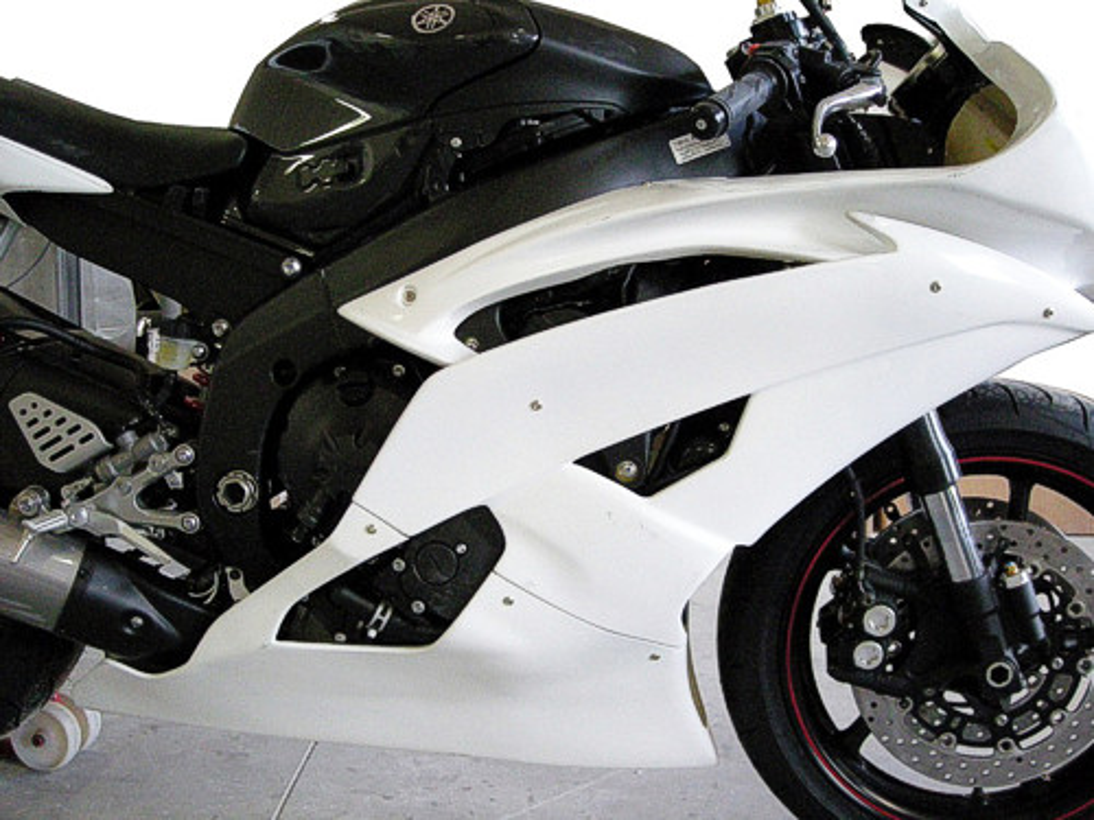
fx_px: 1106
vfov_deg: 40.7
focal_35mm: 35
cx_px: 547
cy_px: 410
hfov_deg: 52.6
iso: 400
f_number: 2.8
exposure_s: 1/58
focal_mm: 5.7
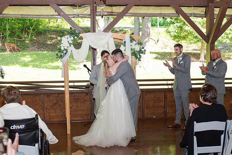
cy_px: 93
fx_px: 350
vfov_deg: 24.8
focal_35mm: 54
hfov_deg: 36.6
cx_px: 120
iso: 100
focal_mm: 35
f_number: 3.2
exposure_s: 1/200
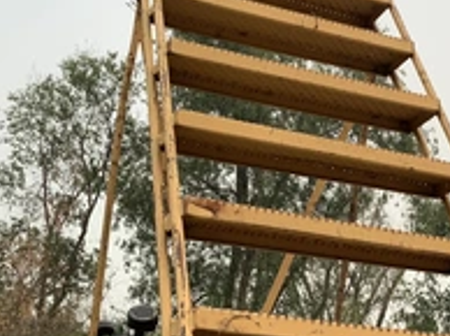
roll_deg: -2.1
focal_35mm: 64
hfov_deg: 30.0
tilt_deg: +15.6
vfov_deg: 22.6
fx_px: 831
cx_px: 315
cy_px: 255
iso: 25
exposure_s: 1/612
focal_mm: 3.3
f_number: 2.4
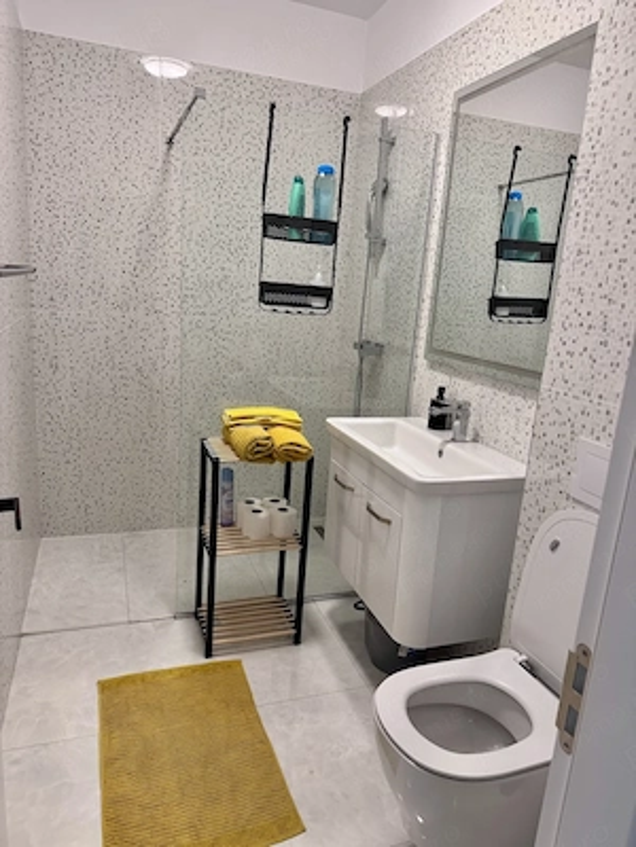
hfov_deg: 56.8
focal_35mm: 24
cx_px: 318
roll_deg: -4.4
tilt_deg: -12.8
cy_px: 424
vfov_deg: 71.6
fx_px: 588
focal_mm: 6.76
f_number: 1.78
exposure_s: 1/50
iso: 160
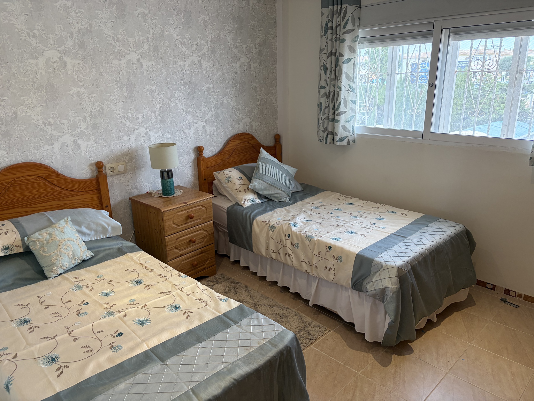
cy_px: 200
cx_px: 267
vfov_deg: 53.1
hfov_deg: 67.3
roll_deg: +2.3
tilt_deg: -18.8
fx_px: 401
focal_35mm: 26
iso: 100
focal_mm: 5.96
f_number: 1.6
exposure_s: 1/100
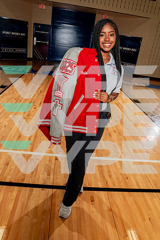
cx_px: 80
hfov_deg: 49.6
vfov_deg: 69.4
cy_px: 120
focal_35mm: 26
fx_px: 173
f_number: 5.6
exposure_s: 1/250
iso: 200
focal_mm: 26
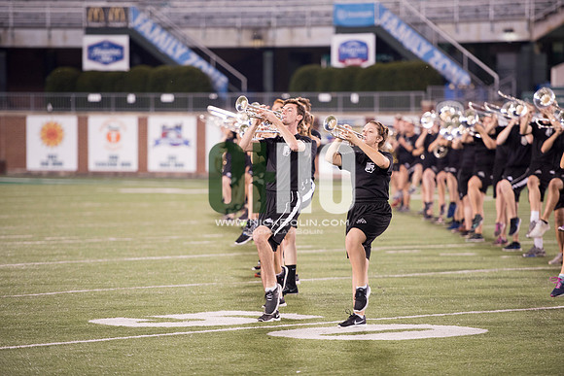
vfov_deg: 7.4
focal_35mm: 185
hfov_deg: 11.1
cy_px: 188
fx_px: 2899
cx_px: 282
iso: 1000
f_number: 2.8
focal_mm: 185
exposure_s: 1/320
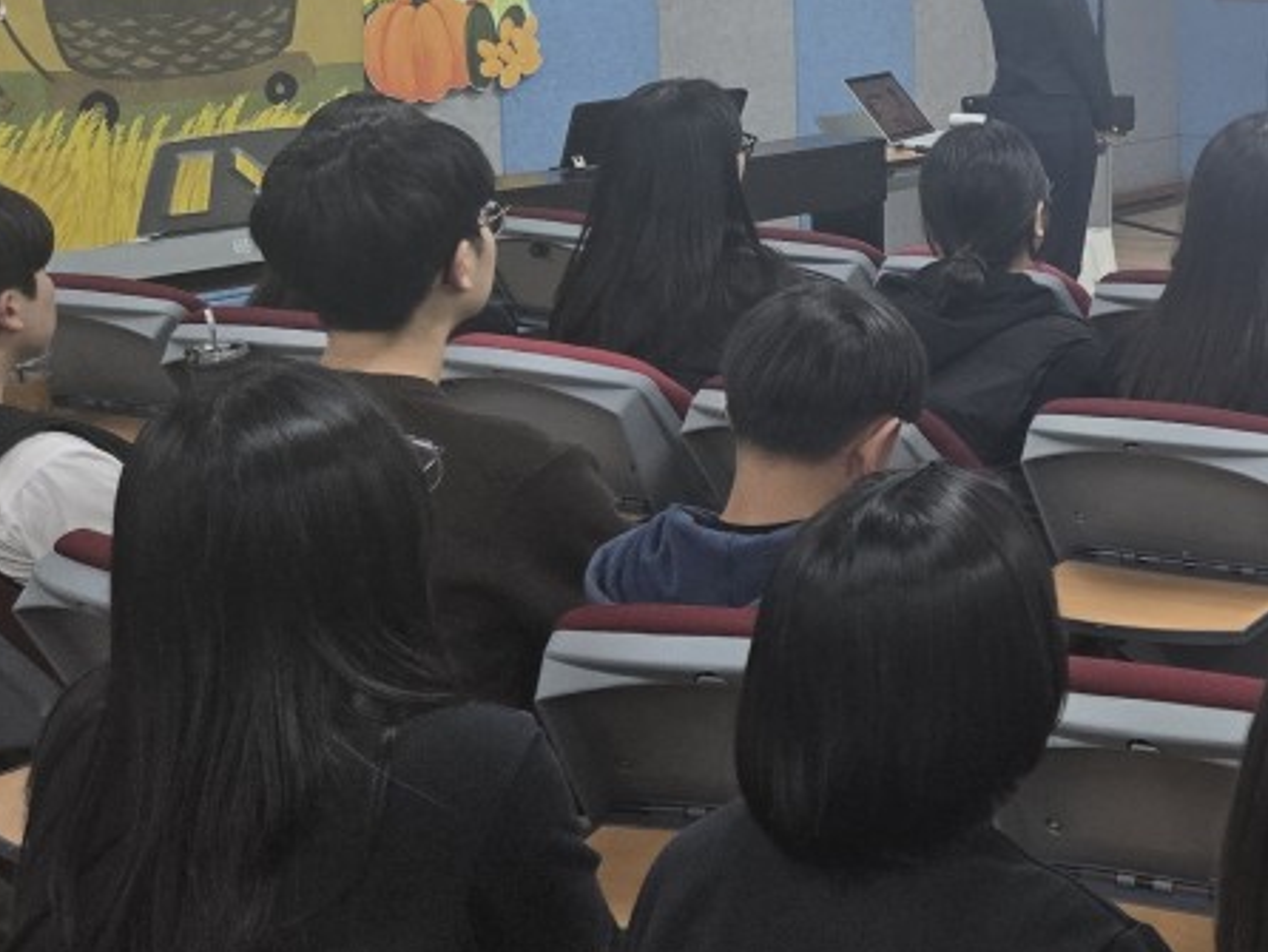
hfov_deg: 26.0
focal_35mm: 66
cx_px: 1547
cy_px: 193
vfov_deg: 22.0
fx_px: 2419
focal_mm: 5.4
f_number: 1.8
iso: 100
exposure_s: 1/120
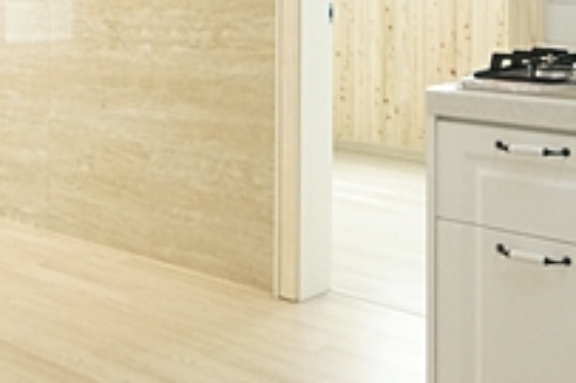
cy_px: -82
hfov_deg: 33.6
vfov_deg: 21.3
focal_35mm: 59
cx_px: 179
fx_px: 943
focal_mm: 10
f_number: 5.6
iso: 1600
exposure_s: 1/125
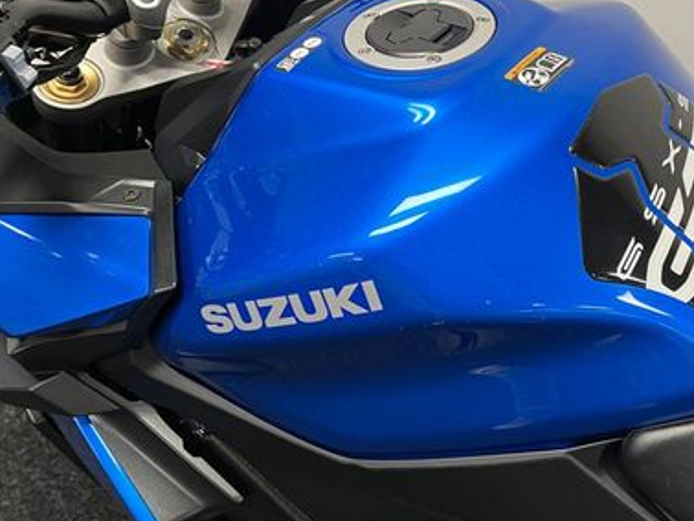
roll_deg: -0.8
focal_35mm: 44
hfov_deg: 42.5
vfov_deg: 32.9
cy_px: 251
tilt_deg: -35.5
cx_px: 444
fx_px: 883
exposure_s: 1/50
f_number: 1.6
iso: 125
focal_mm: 5.1
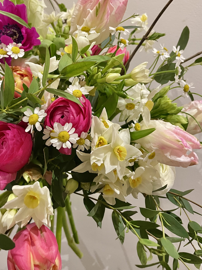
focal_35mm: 34
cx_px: 73
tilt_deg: -19.2
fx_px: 265
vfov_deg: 53.5
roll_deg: -2.1
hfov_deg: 41.4
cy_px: 106
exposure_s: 1/59
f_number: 1.6
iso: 320
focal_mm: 4.2
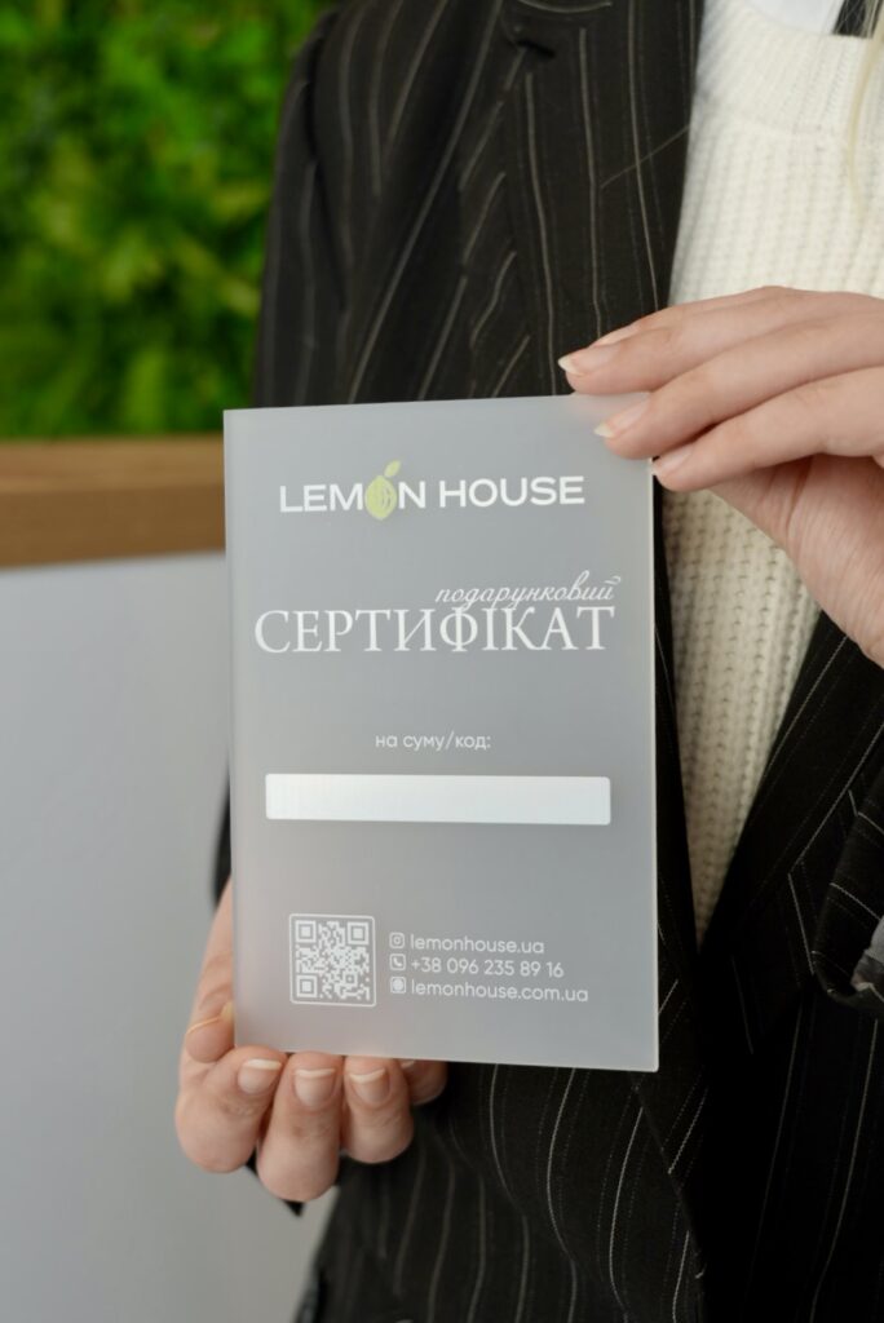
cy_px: 662
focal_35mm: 50
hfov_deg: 27.0
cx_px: 442
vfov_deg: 39.6
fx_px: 1839
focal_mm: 50
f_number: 5.6
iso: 250
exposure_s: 1/20
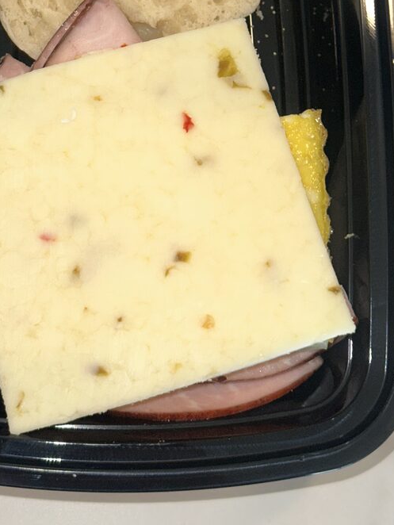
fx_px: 1319
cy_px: 87
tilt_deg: -79.2
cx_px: 140
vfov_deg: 22.1
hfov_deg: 17.0
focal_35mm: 87
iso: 50
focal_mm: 6.86
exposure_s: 1/56
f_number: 1.78
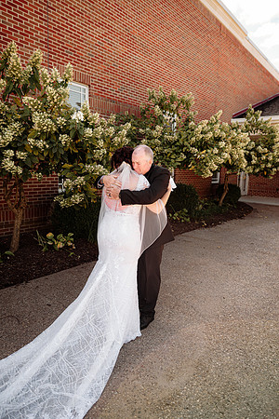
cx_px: 140
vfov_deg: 73.7
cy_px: 210
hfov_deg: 53.1
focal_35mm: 24
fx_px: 279
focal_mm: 24
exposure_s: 1/400
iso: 160
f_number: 2.8
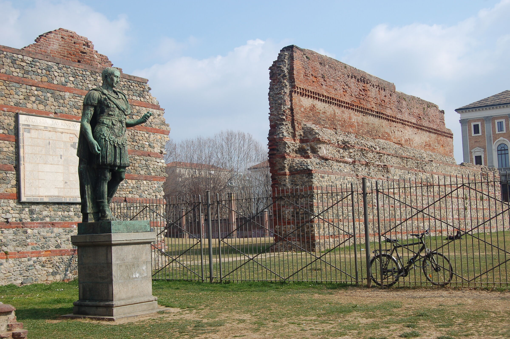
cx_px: 255
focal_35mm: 46
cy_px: 170
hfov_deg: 42.4
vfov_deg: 28.9
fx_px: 658
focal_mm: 31
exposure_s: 1/320
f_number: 9
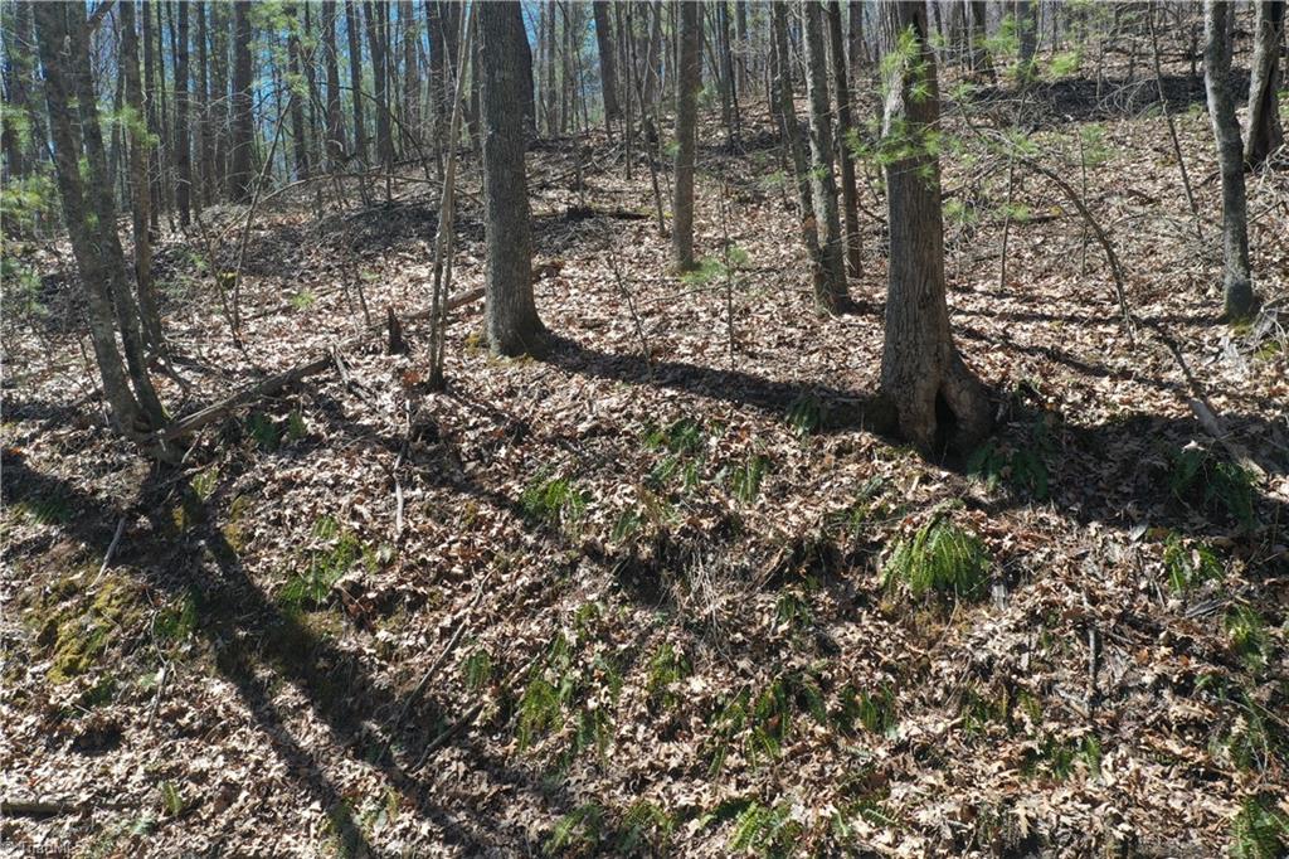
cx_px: 644
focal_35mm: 28
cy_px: 430
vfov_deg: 46.4
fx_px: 1002
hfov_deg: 65.5
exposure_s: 1/200
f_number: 5
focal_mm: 10.26
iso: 100
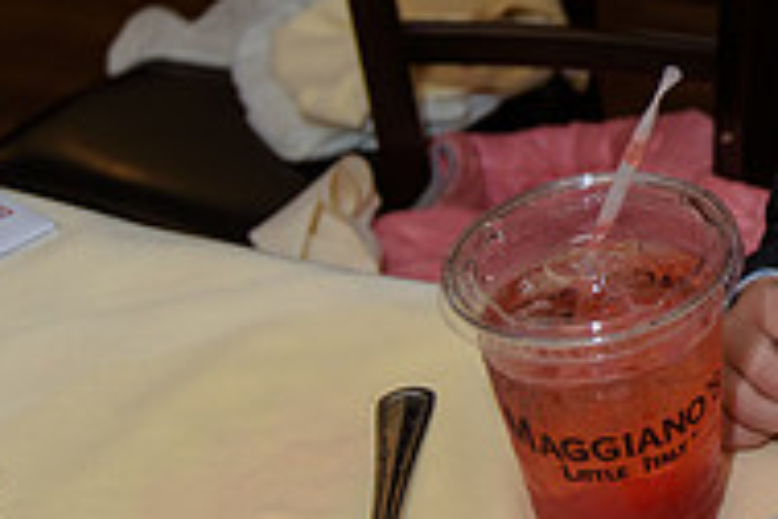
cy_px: 2
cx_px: 1050
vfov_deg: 16.1
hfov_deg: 21.7
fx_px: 1794
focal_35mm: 83
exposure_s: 1/125
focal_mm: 27
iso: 800
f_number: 4
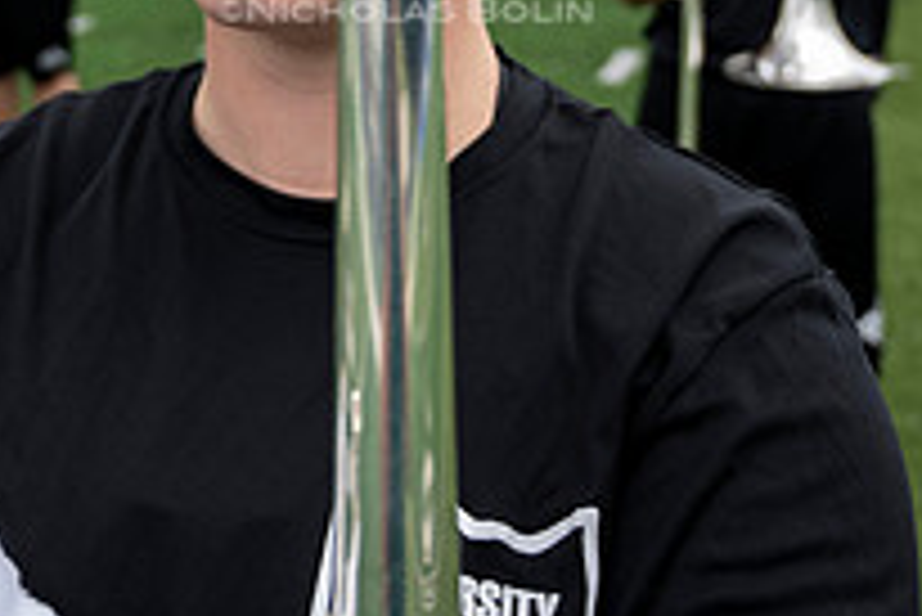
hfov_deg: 29.6
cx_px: 405
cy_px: -191
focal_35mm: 68
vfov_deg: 18.6
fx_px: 1743
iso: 250
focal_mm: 24
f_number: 4
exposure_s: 1/800
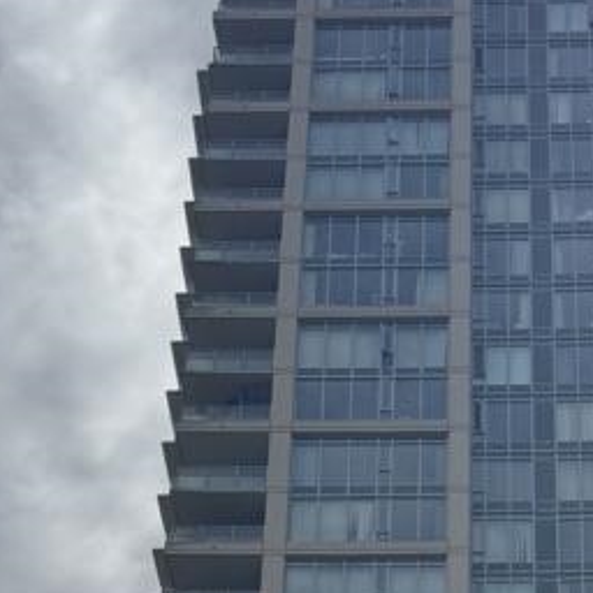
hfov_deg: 20.1
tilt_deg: +24.4
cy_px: 883
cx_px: 491
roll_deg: -0.7
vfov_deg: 18.2
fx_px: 1647
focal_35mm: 85
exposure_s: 1/12346
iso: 50
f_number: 1.78
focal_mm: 6.76
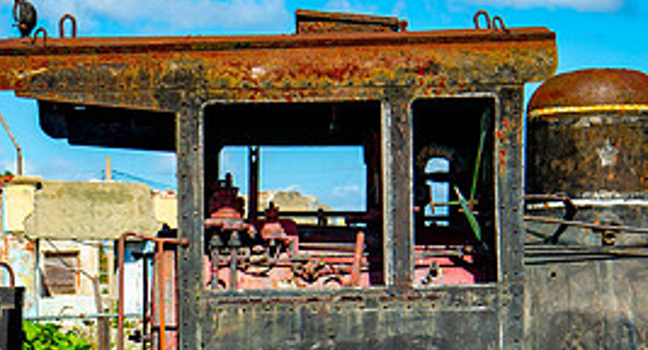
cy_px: 422
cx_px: 172
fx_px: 2280
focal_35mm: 134
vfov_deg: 8.7
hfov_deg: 16.1
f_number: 8
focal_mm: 58
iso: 100
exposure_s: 1/200
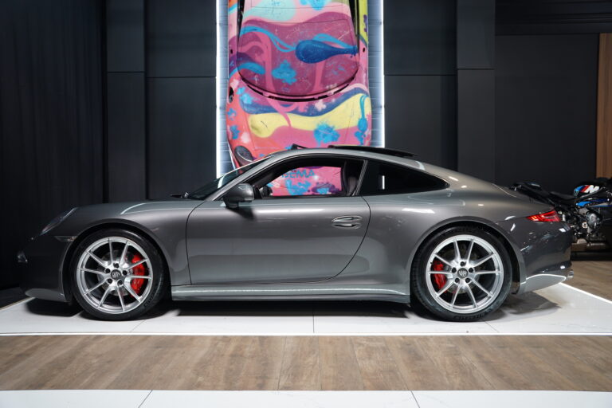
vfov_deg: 44.8
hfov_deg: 63.5
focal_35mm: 29
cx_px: 306
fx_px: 495
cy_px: 204
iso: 400
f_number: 2.8
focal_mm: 29.1
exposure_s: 1/80
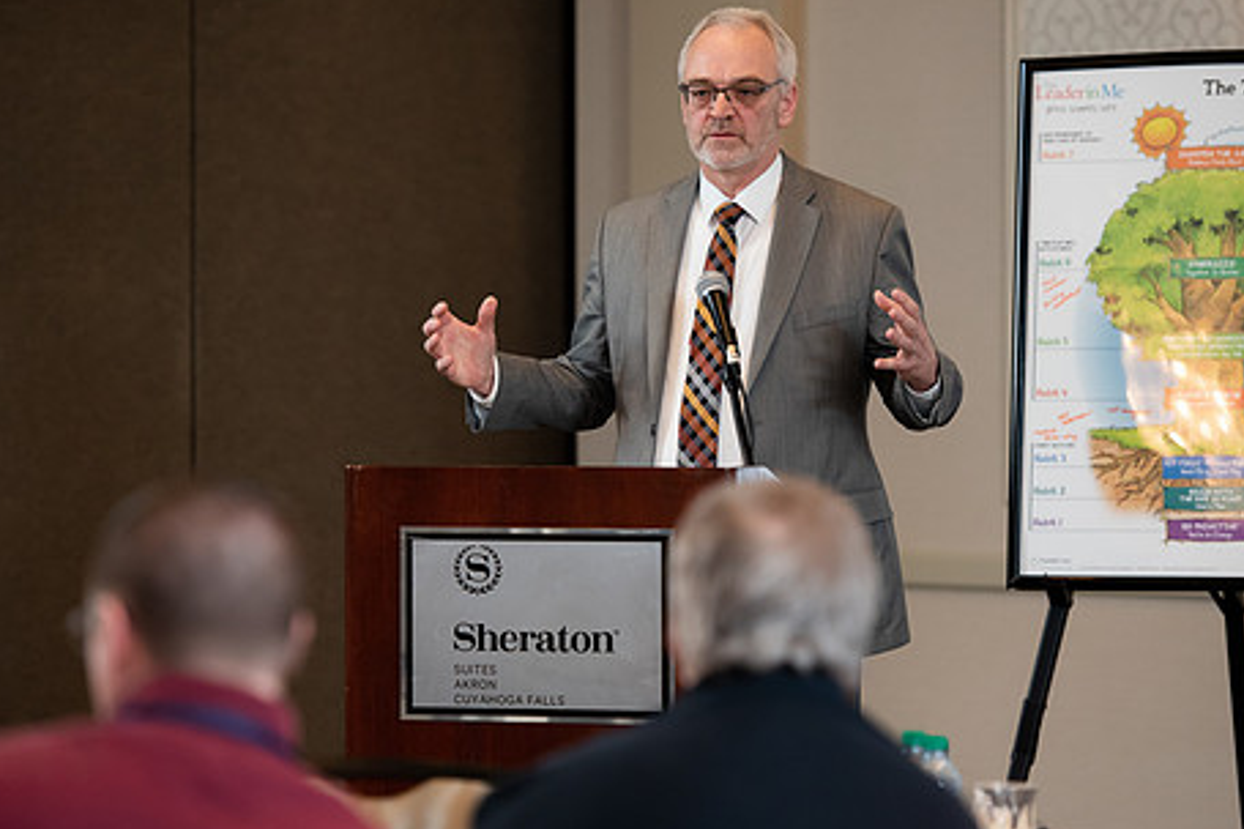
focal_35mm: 185
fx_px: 6390
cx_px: 618
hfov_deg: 11.1
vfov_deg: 7.4
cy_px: 406
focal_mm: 145
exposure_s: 1/200
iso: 1600
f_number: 3.2
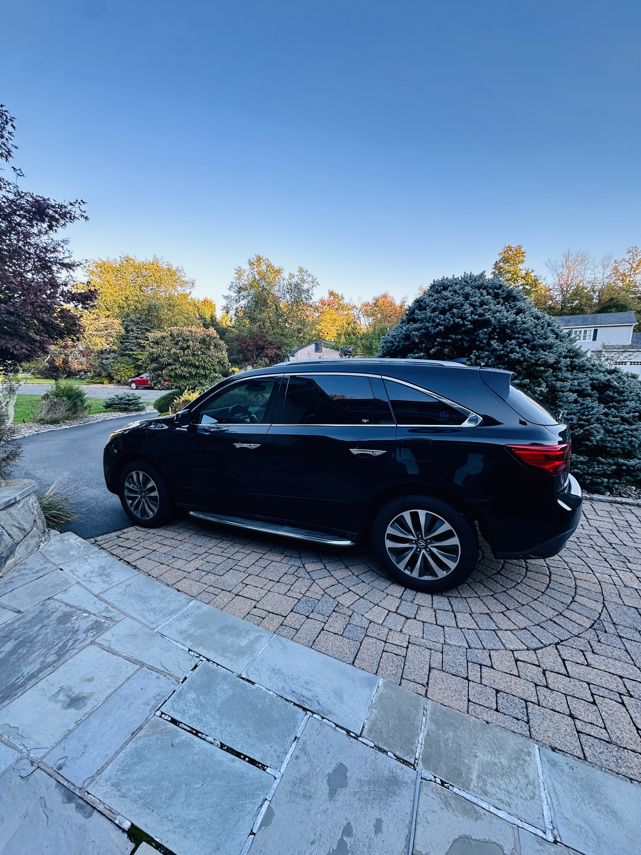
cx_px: 320
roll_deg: +0.1
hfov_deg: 85.7
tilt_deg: -10.9
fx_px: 346
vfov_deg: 102.1
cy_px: 428
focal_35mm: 14
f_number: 2.2
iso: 40
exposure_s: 1/129
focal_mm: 2.22
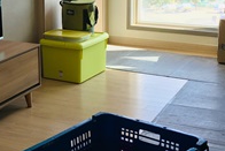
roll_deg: +1.7
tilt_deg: -11.5
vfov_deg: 15.8
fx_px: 538
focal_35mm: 86
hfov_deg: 23.0
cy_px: 28
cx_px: 18
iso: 25
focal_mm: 4.15
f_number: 2.2
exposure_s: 1/122
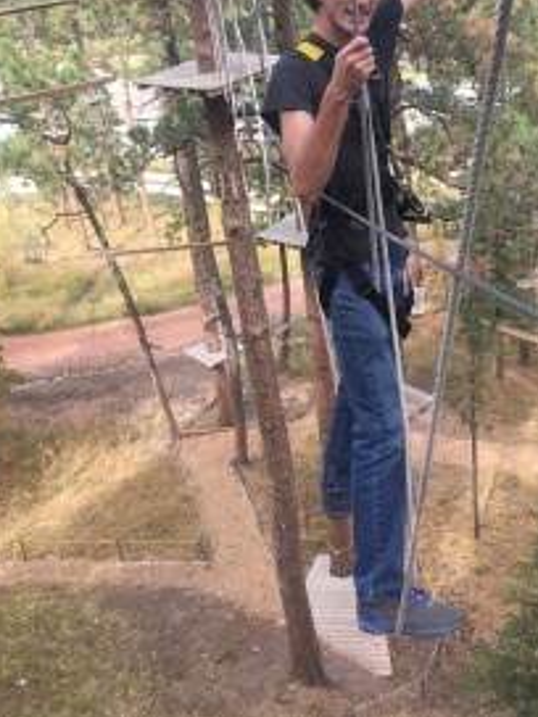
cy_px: 248
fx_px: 808
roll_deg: +9.0
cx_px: 330
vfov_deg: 47.2
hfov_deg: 36.6
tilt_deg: -24.1
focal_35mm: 39
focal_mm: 4.15
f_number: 2.2
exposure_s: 1/166
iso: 25
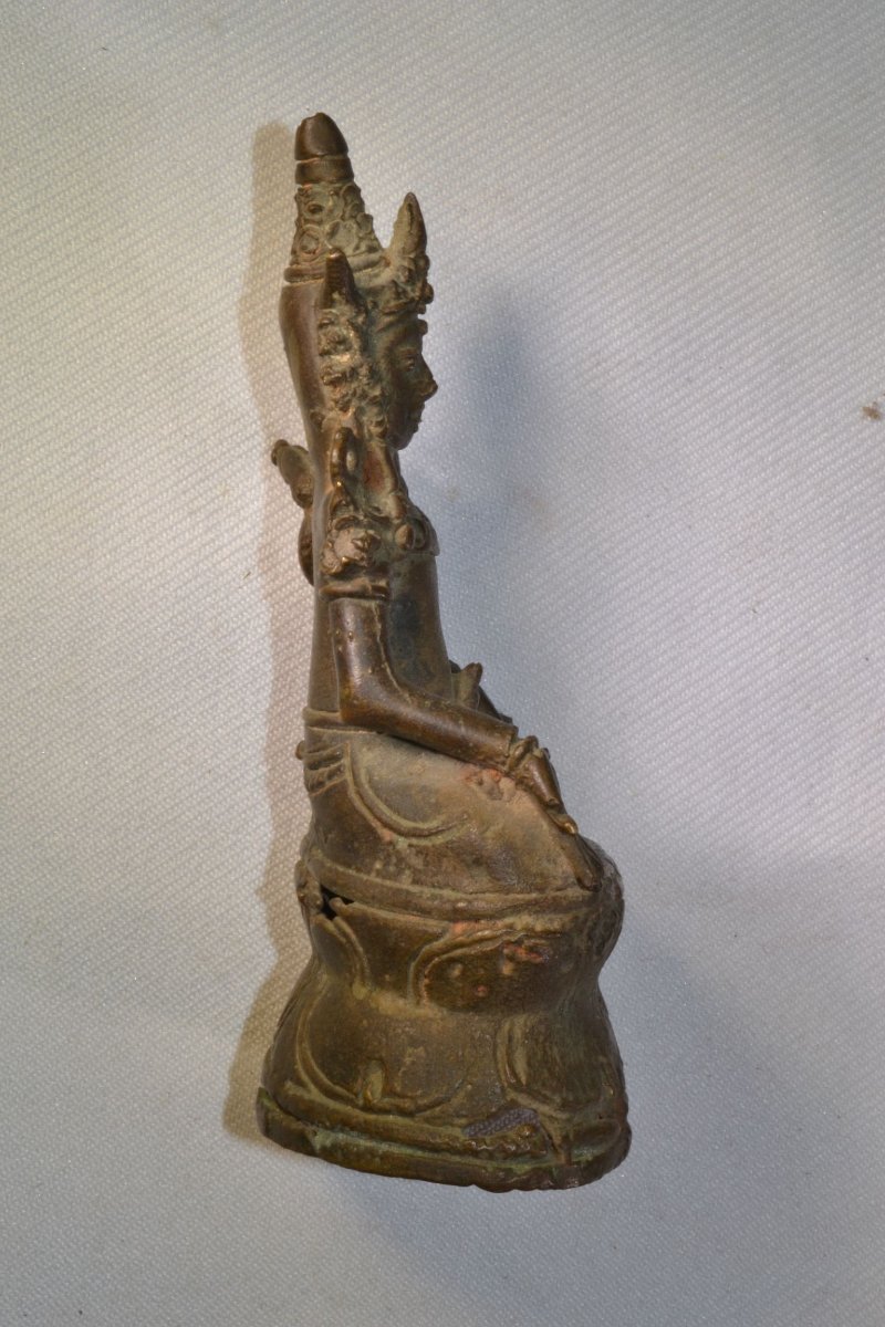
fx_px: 3042
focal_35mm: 82
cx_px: 442
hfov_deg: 16.6
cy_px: 664
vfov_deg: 24.6
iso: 200
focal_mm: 55
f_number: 36
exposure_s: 1/60
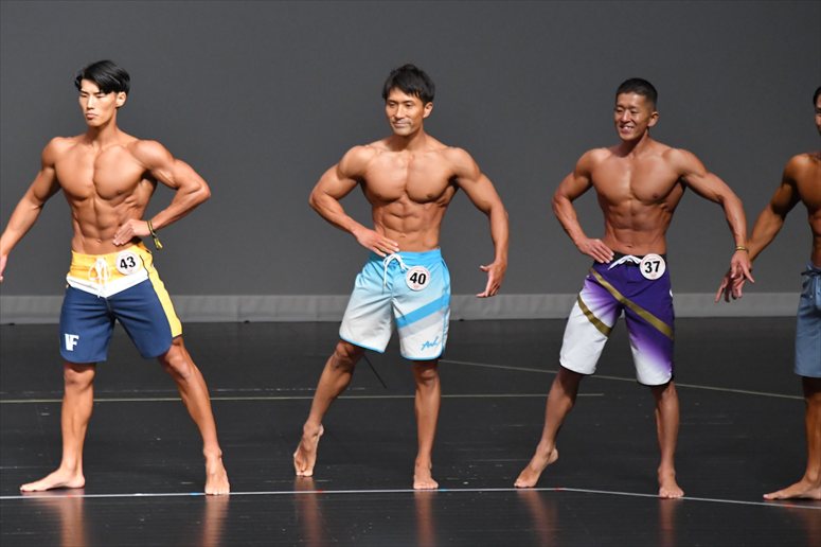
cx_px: 410
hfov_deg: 6.9
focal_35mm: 300
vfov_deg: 4.6
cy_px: 274
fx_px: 6838
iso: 5600
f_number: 5.6
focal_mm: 200
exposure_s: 1/400
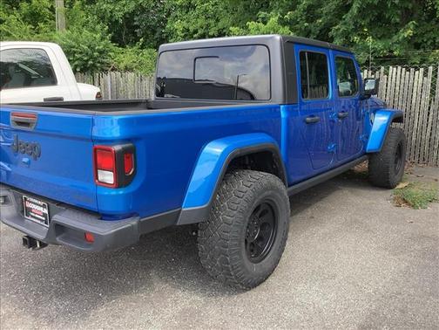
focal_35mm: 31
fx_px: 393
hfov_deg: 58.4
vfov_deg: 45.4
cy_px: 165
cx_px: 220
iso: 25
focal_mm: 3.3
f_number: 2.4
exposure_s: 1/120
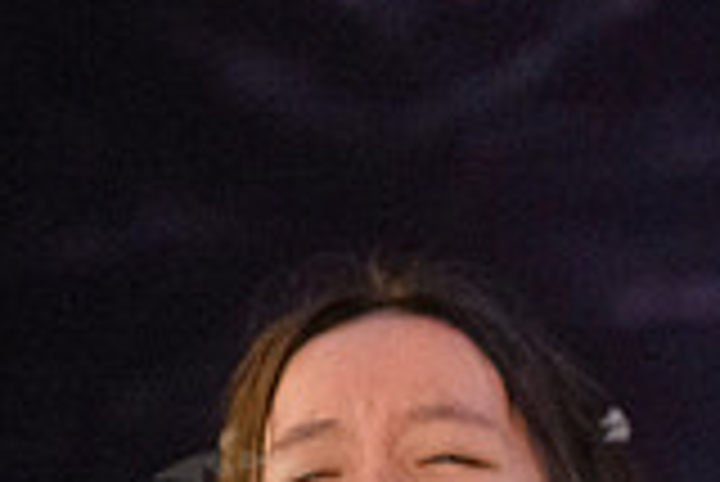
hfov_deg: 2.8
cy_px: 588
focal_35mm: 723
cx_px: 1040
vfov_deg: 1.9
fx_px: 14473
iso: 10000
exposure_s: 1/80
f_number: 4
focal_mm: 200
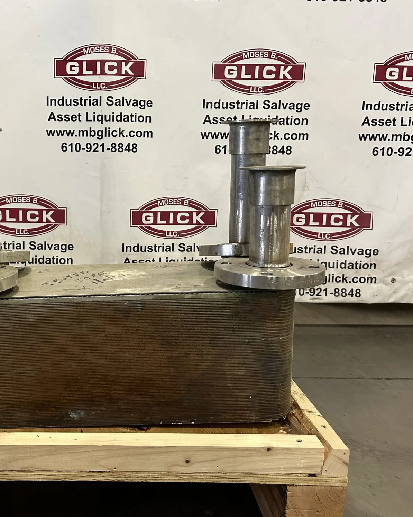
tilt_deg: -12.2
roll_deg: +0.0
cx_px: 100
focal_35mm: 34
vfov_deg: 52.9
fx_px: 520
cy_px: 258
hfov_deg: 41.9
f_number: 1.5
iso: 200
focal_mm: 5.7
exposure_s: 1/60
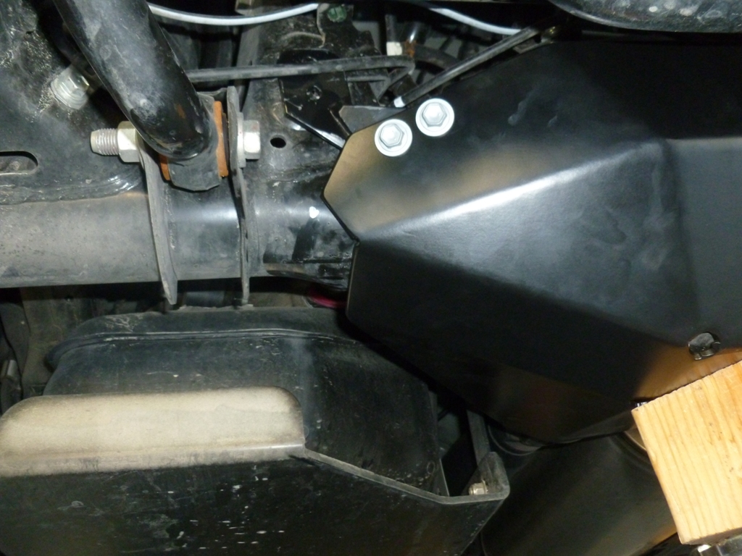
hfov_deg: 63.4
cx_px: 371
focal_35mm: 28
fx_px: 600
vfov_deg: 49.7
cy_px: 278
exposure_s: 1/60
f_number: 3.3
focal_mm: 5
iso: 400
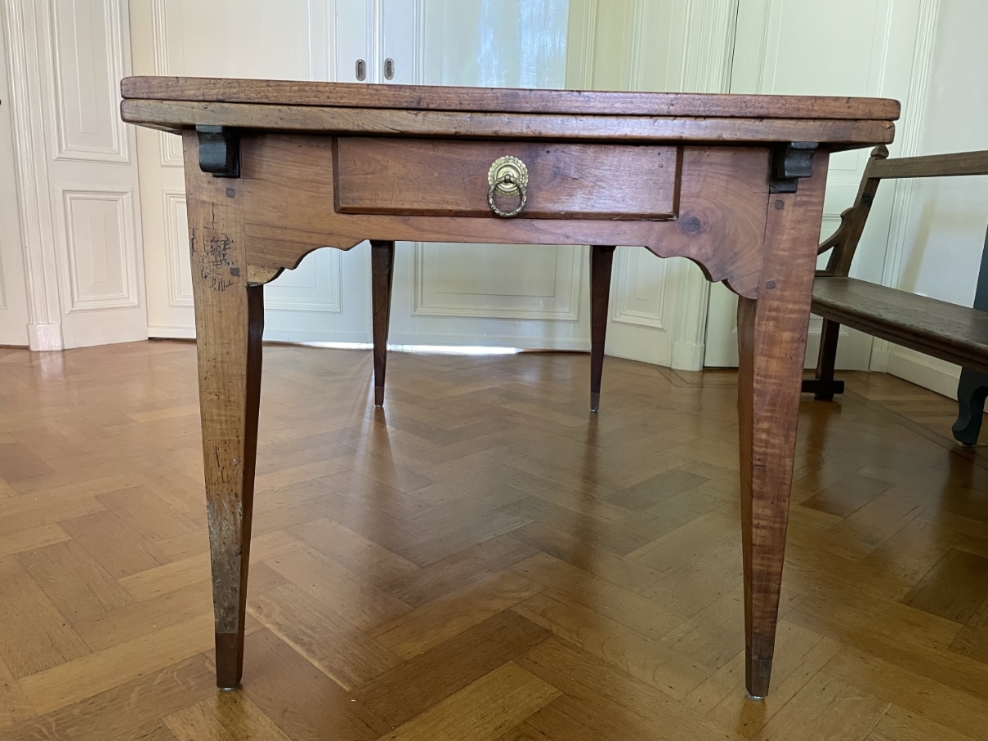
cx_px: 494
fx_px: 742
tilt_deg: -12.8
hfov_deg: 67.3
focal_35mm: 26
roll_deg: -1.4
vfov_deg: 53.1
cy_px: 370
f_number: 1.6
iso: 200
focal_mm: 4.2
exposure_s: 1/50
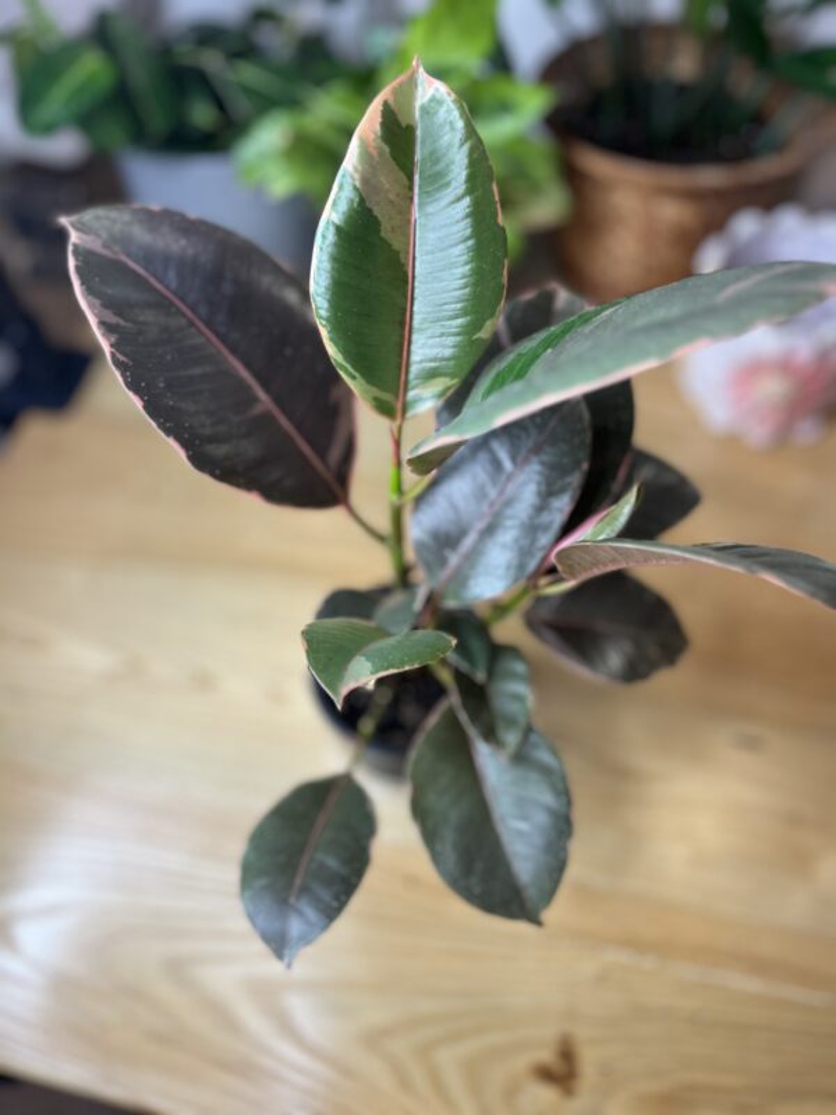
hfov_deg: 53.1
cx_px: 418
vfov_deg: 67.3
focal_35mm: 26
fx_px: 837
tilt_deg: -58.0
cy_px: 558
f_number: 1.6
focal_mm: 5.1
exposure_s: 1/120
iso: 80
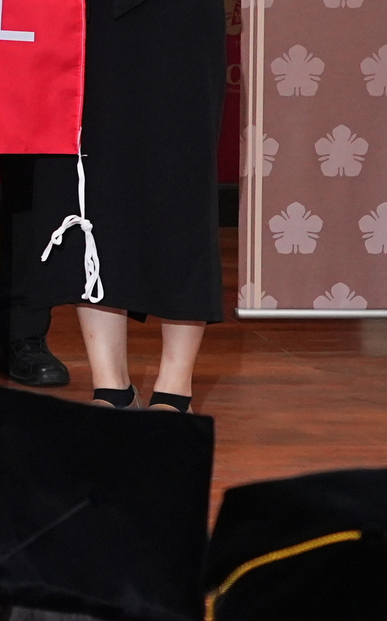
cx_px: -914
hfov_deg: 4.4
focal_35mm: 280
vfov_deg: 7.4
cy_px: -327
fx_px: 4729
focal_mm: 59
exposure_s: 1/200
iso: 2000
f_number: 5
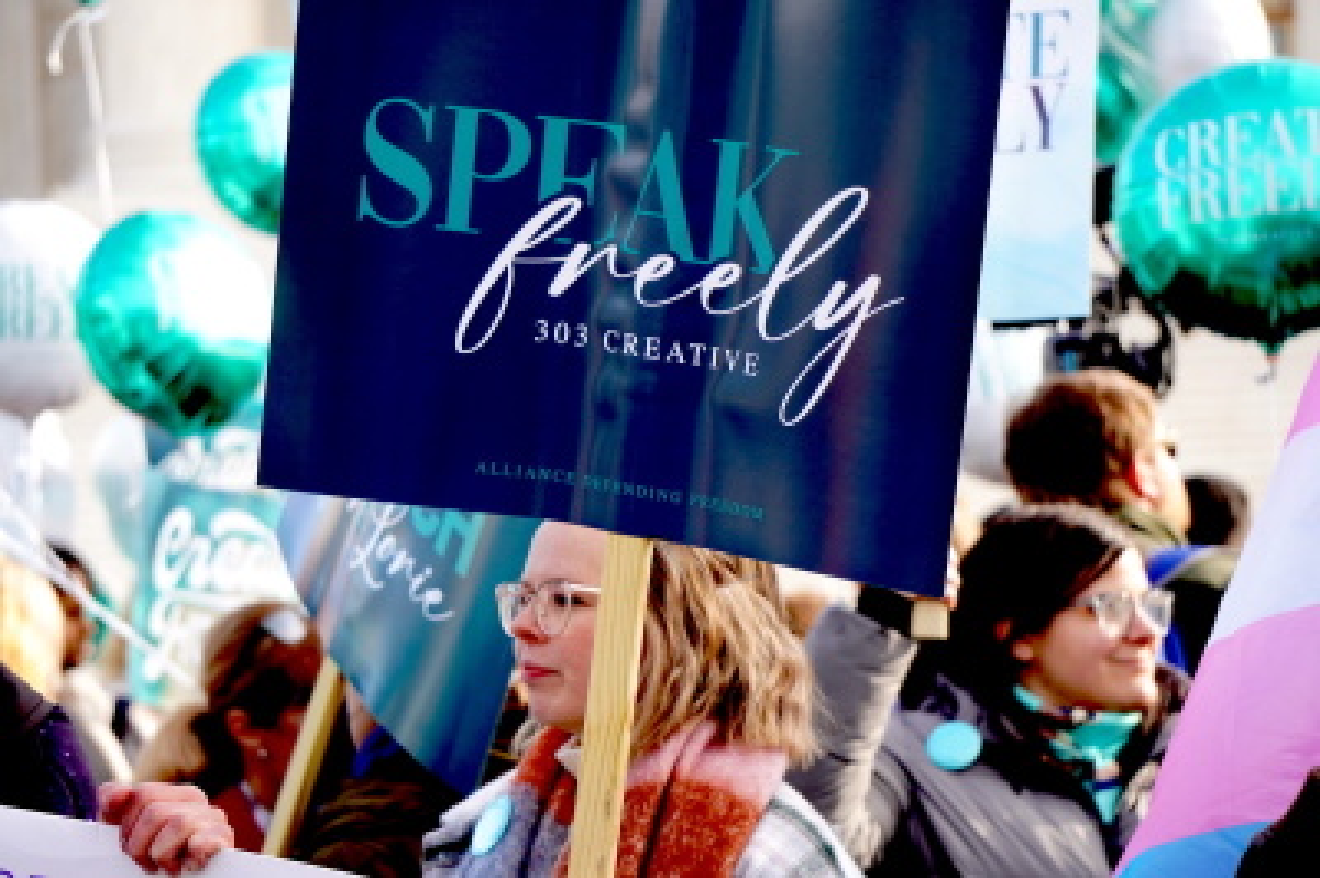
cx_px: 660
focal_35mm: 170
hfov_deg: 12.1
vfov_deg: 8.1
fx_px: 6210
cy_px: 439
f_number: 5.6
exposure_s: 1/200
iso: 250
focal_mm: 113
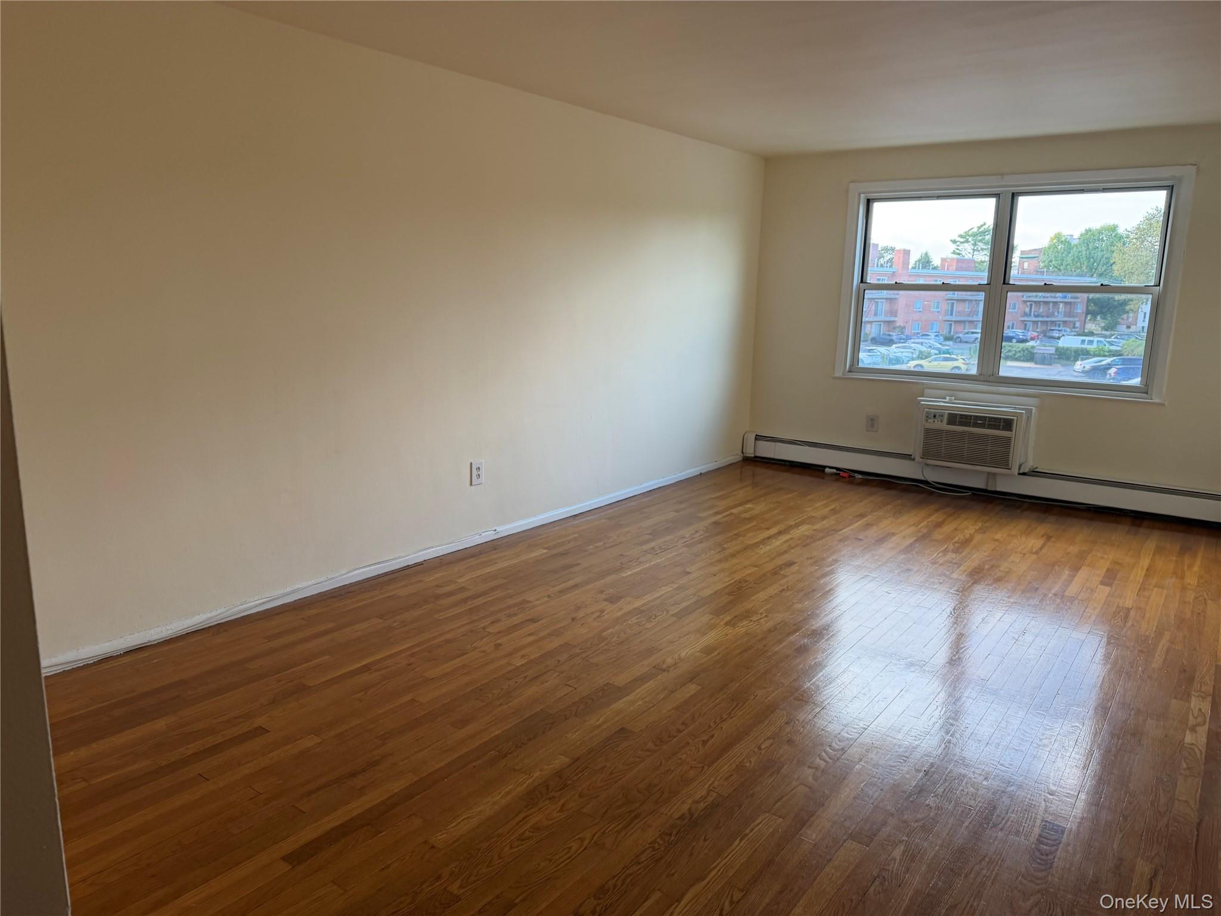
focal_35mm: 24
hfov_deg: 71.6
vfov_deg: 56.8
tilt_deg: -14.8
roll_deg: -1.9
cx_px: 610
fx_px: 847
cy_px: 458
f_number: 1.78
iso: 160
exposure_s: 1/121
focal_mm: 6.76
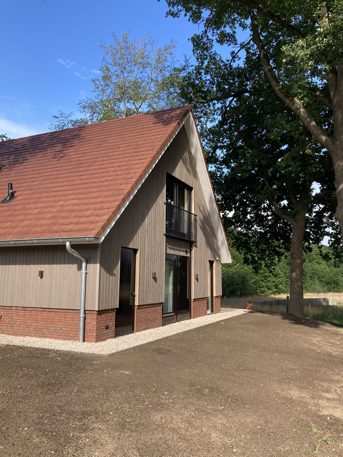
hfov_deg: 49.7
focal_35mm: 28
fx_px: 370
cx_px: 172
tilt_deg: +7.4
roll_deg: -1.8
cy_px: 228
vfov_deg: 63.4
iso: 20
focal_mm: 3.99
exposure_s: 1/827
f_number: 1.8
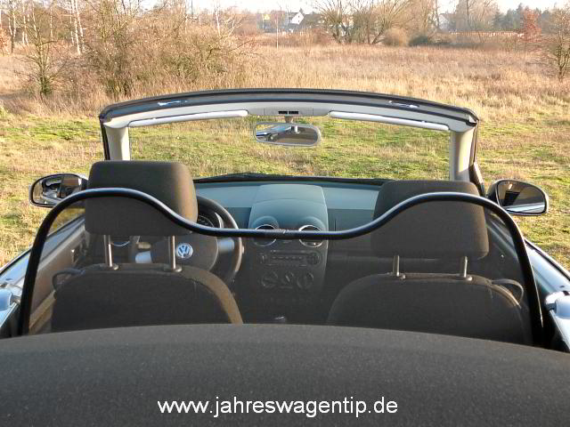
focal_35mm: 47
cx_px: 285
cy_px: 214
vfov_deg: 30.9
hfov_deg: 40.4
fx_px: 774
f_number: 3.3
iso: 80
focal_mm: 7
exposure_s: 1/60
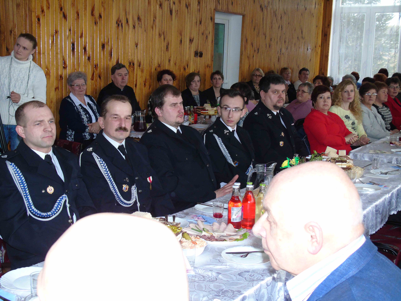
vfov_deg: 31.5
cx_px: 200
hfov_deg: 41.2
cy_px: 150
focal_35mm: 46
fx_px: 533
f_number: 4.1
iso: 250
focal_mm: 8.2
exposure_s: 1/50
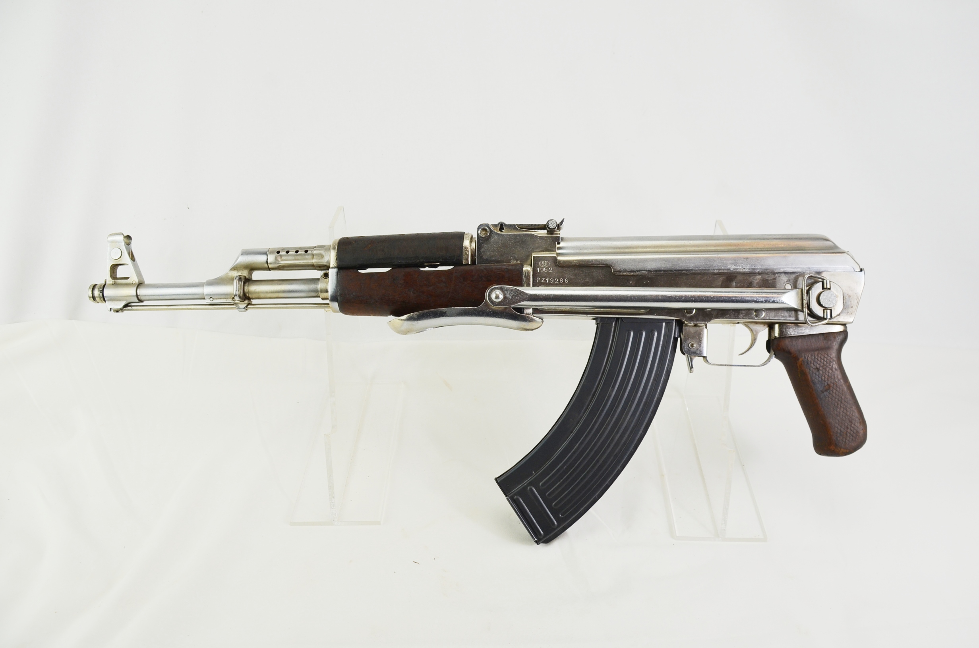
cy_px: 324
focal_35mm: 27
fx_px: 733
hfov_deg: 67.5
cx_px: 490
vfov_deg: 47.7
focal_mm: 18
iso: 280
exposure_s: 1/125
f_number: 5.6
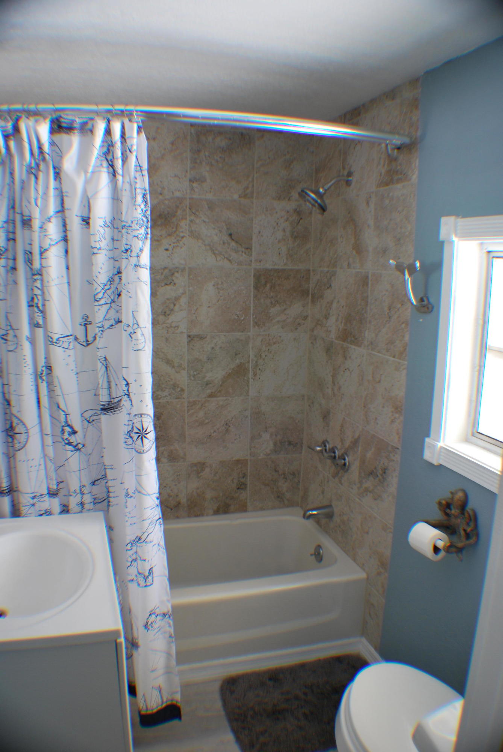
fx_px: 753
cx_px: 252
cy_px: 376
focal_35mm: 36
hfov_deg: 37.0
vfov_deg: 53.1
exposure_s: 1/30
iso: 200
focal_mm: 24
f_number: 4.2
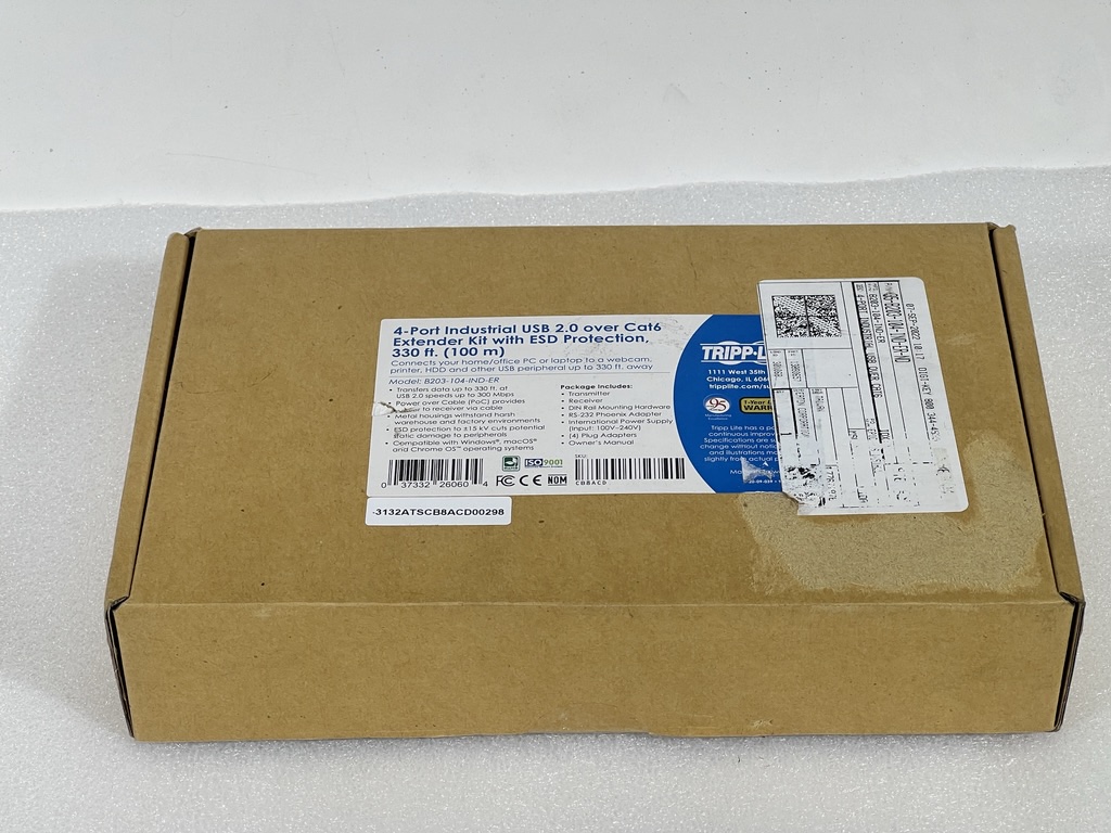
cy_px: 416
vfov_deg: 19.1
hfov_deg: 25.3
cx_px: 556
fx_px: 2471
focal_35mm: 77
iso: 32
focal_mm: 9
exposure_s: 1/120
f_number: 2.8
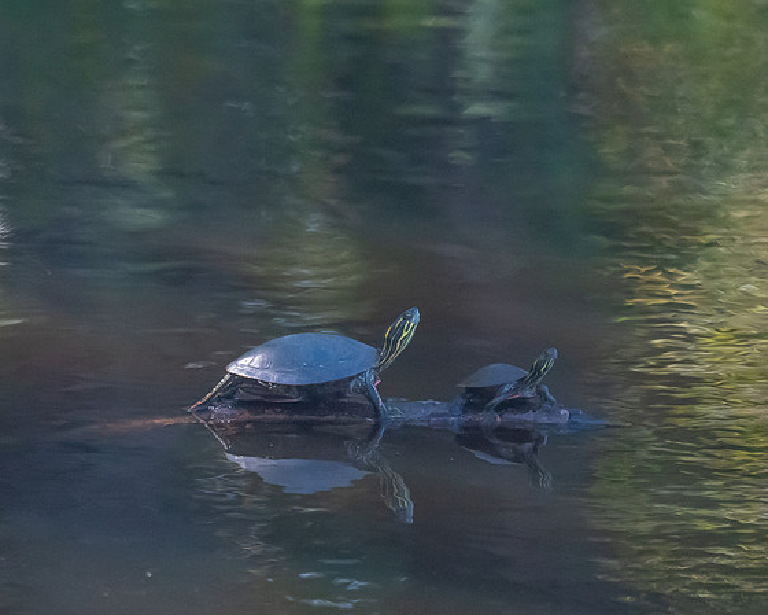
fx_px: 25457
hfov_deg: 1.7
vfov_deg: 1.4
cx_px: 301
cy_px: 375
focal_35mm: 1120
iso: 11400
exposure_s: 1/3200
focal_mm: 500
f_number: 5.6
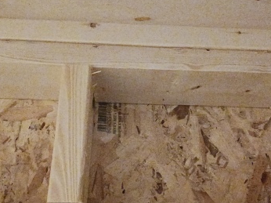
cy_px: 142
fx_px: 391
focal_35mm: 50
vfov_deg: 28.8
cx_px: 129
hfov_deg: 38.2
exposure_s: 1/10
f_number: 1.8
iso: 4000
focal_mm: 4
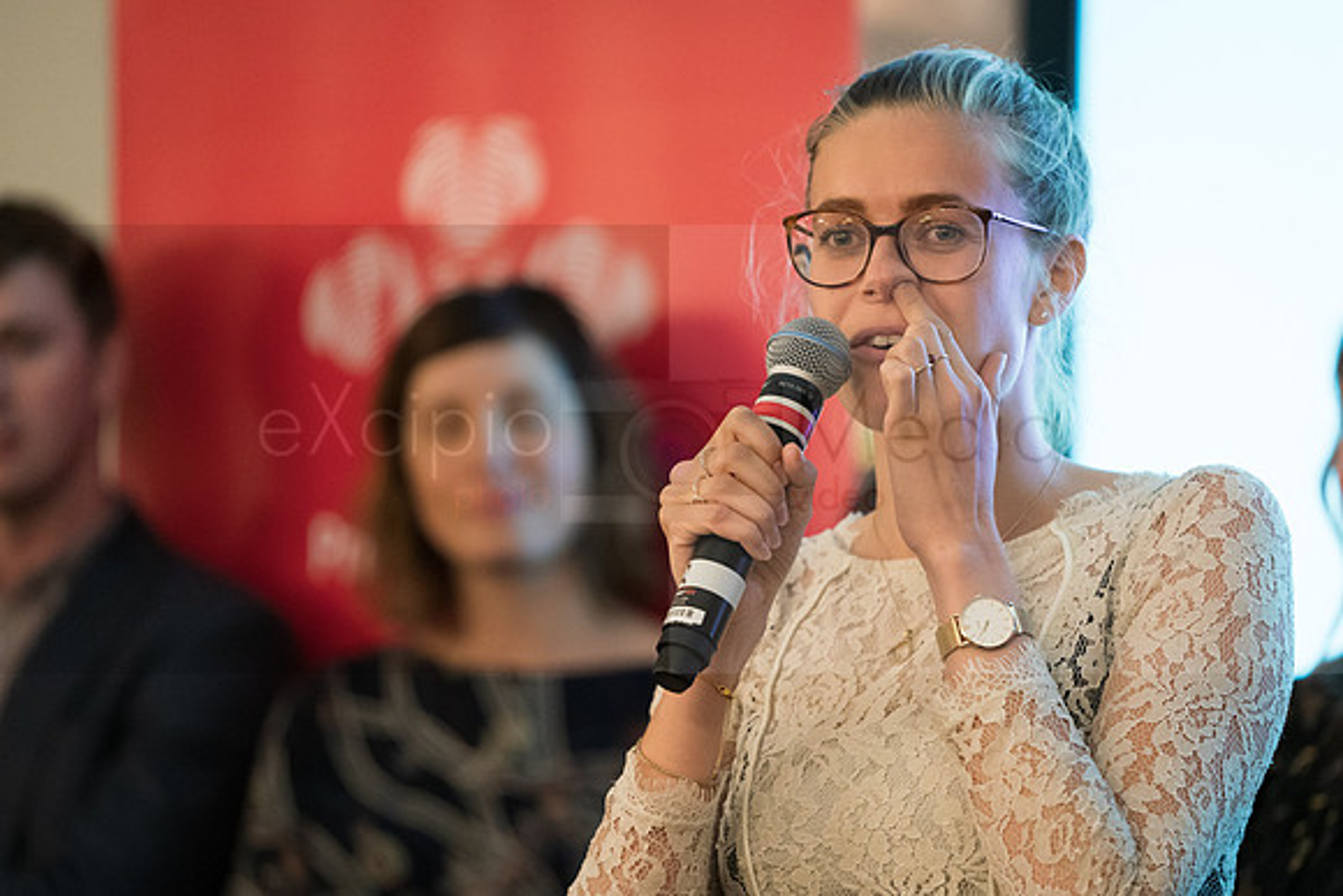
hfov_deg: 9.5
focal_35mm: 216
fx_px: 8044
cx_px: 673
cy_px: 483
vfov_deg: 6.4
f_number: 2.8
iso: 6400
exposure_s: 1/100
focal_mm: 200
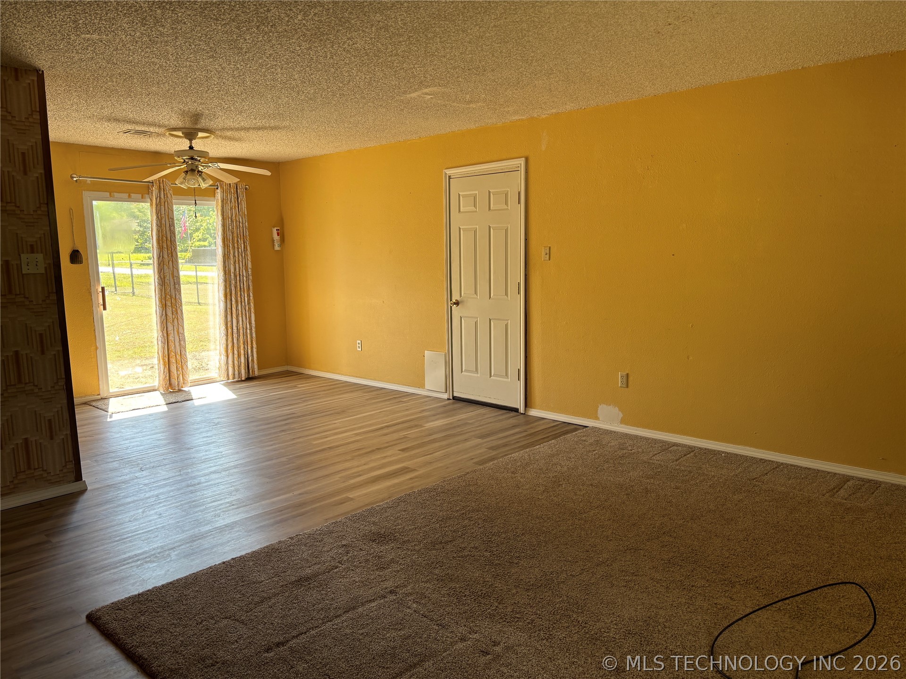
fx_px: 680
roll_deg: +0.4
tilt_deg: -8.0
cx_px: 453
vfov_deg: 53.1
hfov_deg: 67.3
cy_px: 340
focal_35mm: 26
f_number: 1.6
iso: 50
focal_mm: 5.96
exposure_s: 1/121
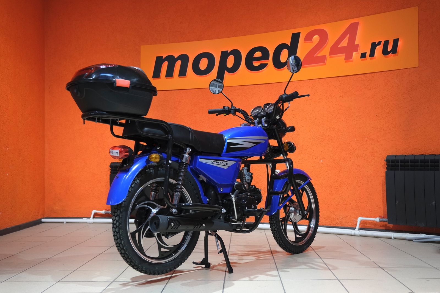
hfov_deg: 49.5
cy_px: 146
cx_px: 220
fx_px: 477
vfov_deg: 34.2
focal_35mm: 39
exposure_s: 1/100
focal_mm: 26
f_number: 4
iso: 1600
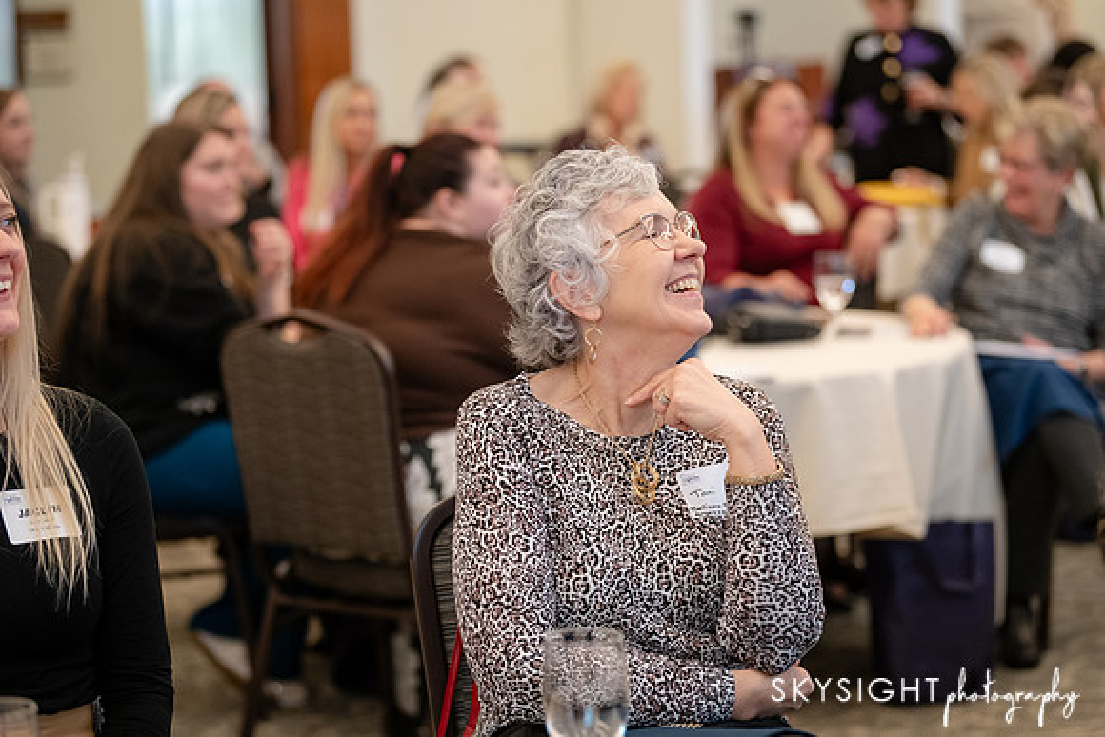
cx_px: 552
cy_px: 368
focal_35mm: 95
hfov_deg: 21.6
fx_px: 2901
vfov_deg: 14.5
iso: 3200
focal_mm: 90
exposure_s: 1/320
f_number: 2.8
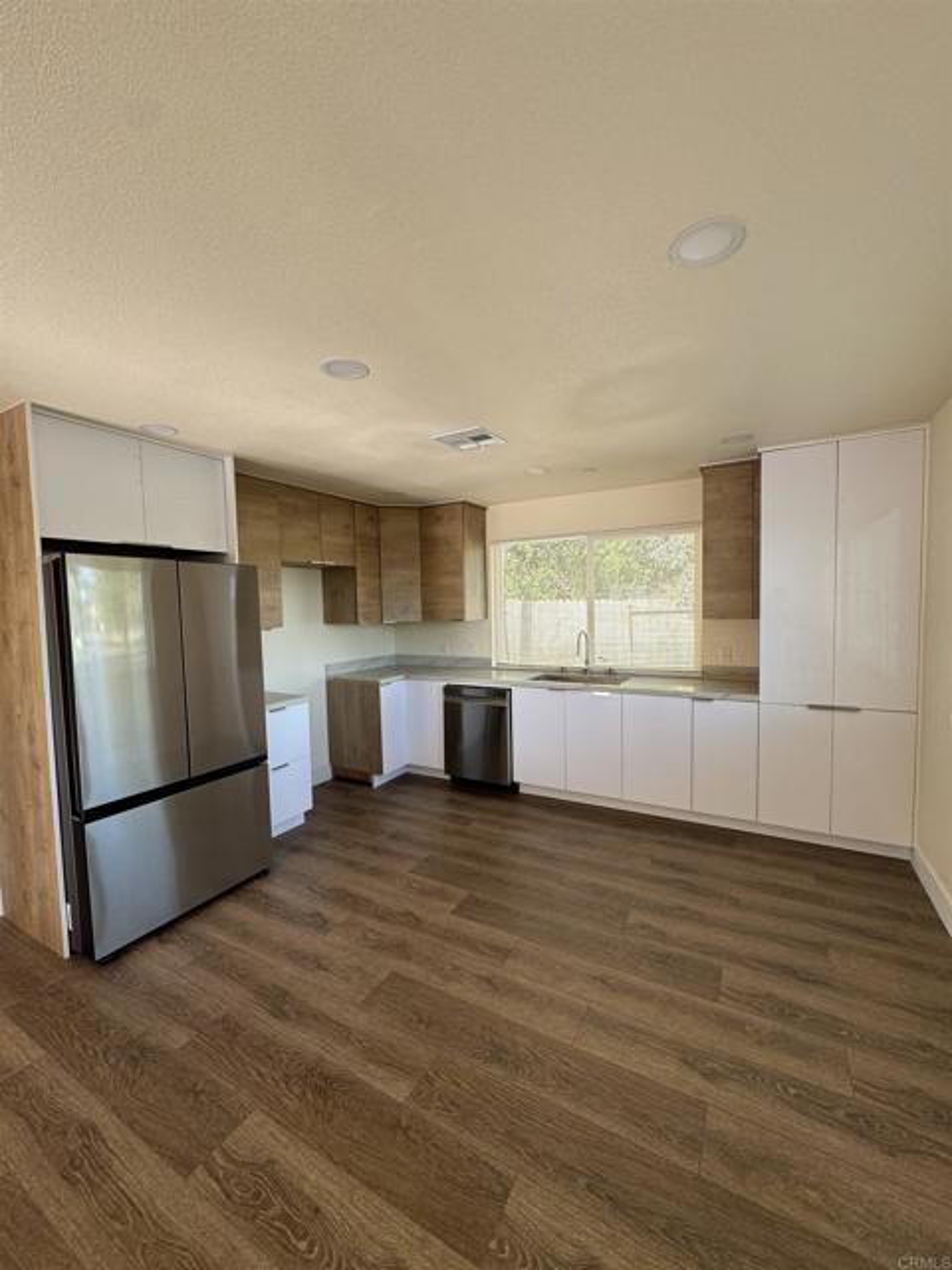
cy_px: 635
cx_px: 476
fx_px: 513
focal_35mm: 14
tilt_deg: -3.0
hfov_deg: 85.7
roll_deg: +1.7
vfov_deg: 102.1
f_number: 2.2
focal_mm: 2.22
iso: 64
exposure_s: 1/99
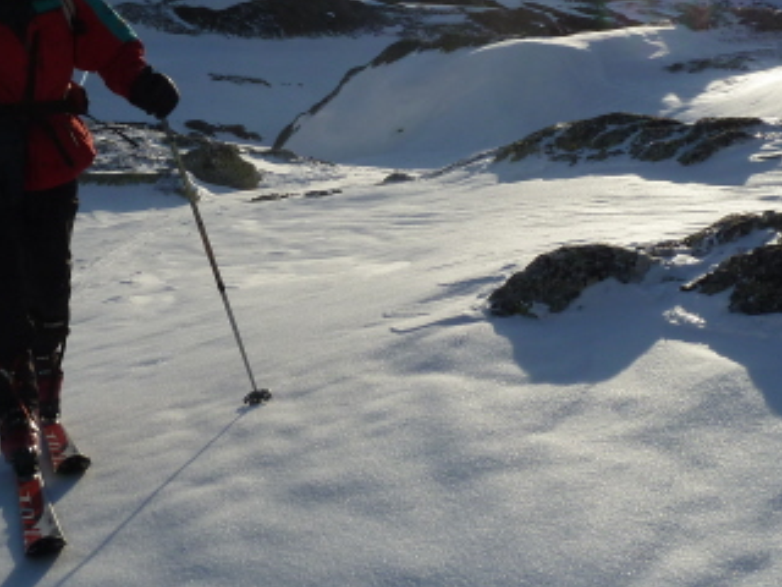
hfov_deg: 32.1
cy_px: 100
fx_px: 1355
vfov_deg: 24.0
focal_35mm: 60
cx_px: 327
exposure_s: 1/500
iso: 80
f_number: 5
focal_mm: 5
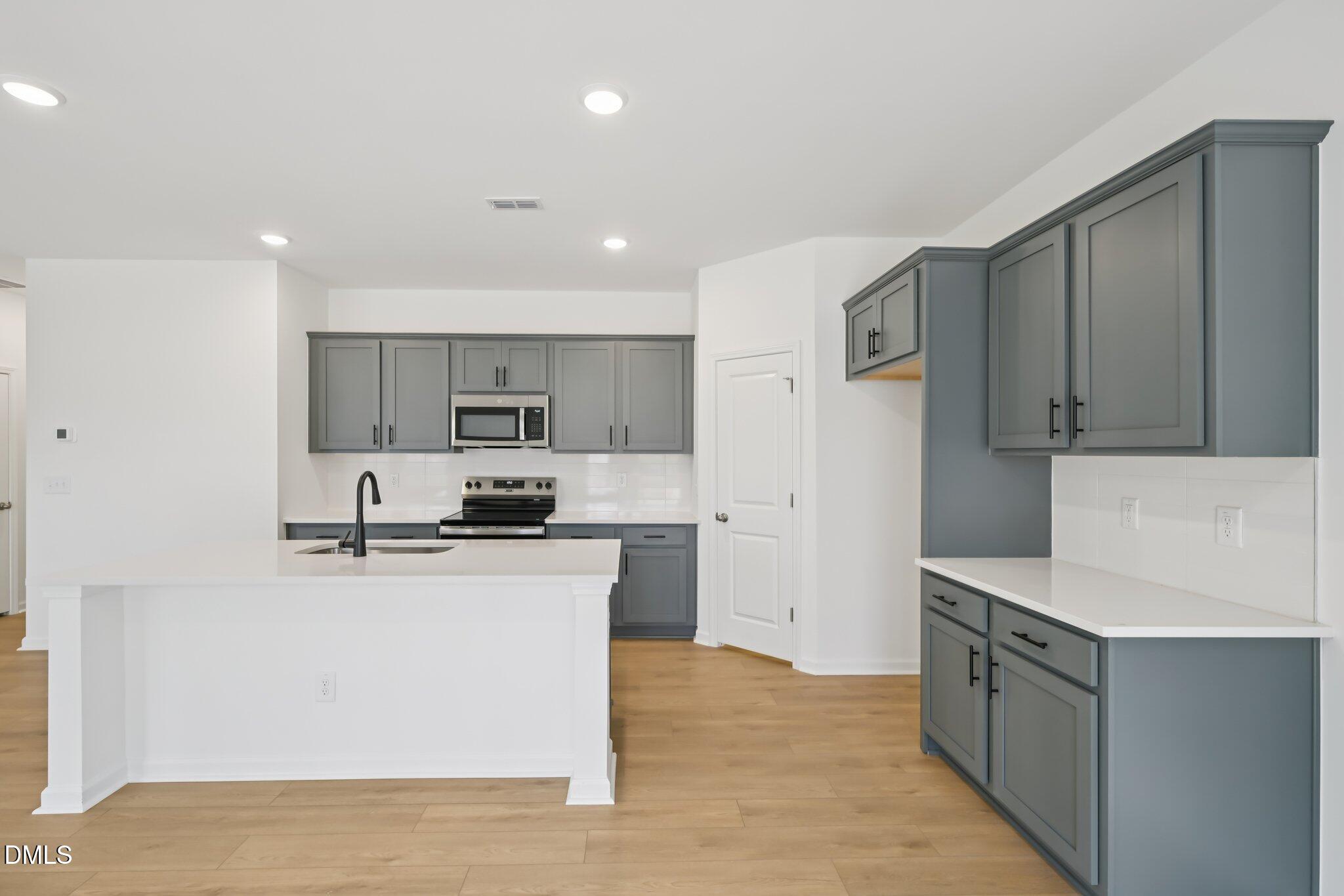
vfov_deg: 73.7
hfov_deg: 96.7
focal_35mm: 16
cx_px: 672
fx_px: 597
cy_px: 448
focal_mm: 16
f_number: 8
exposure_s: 1/15
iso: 250
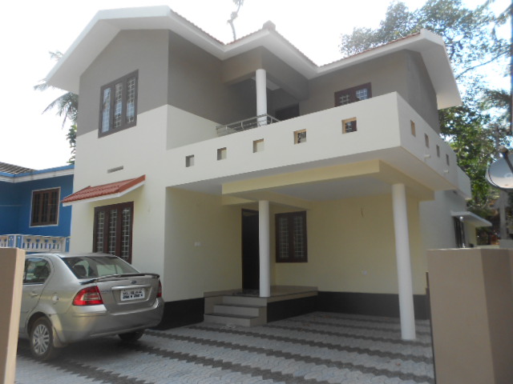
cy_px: 192
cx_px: 256
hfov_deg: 67.3
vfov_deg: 53.1
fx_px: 385
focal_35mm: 26
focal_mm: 4.6
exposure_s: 1/500
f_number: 3.2
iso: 80
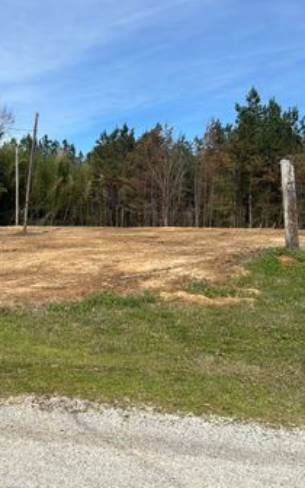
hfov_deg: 30.0
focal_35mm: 41
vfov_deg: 48.1
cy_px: 220
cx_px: 32
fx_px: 545
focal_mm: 5.7
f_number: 1.5
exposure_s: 1/4630
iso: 50
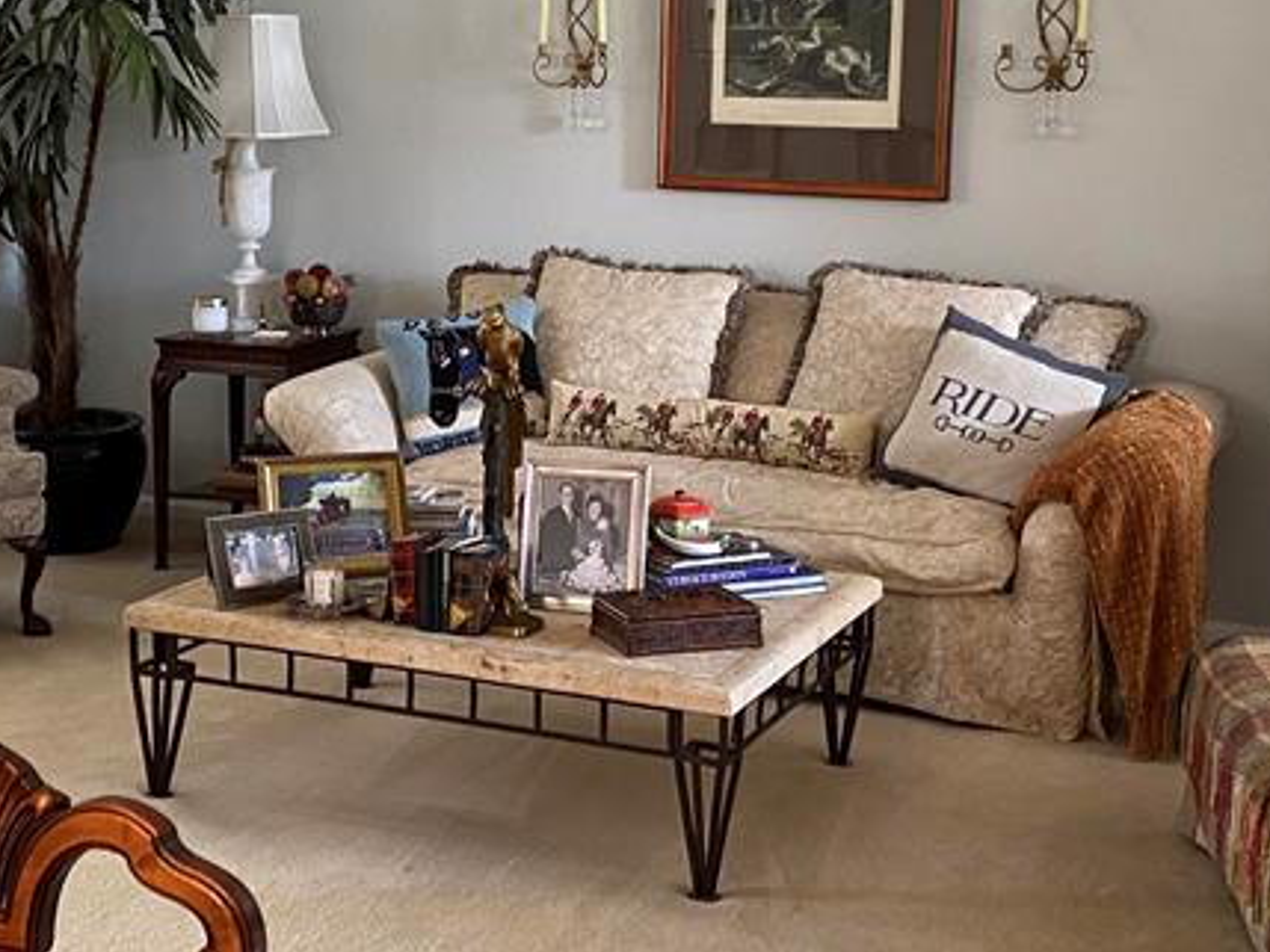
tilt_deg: -6.5
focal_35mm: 62
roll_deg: +0.1
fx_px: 2275
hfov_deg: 30.9
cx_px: 414
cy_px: 316
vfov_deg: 23.6
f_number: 1.8
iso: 250
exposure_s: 1/60
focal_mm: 4.25
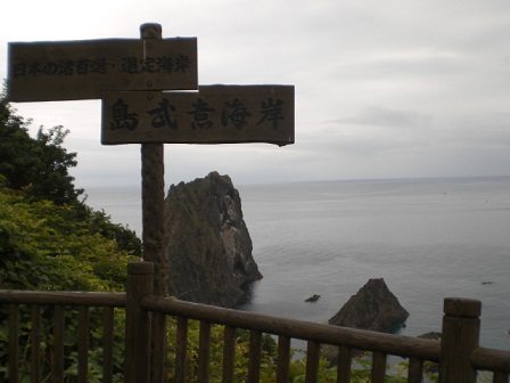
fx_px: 560
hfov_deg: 49.0
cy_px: 192
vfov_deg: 37.7
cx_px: 255
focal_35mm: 38
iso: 50
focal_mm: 6.3
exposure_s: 1/50
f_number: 3.1
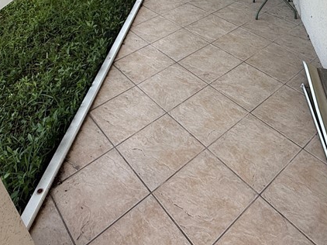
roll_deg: +3.3
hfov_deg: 53.5
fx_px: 321
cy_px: 9
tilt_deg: -26.8
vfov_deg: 37.9
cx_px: 200
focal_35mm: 34
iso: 50
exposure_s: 1/141
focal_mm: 2.22
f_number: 2.2
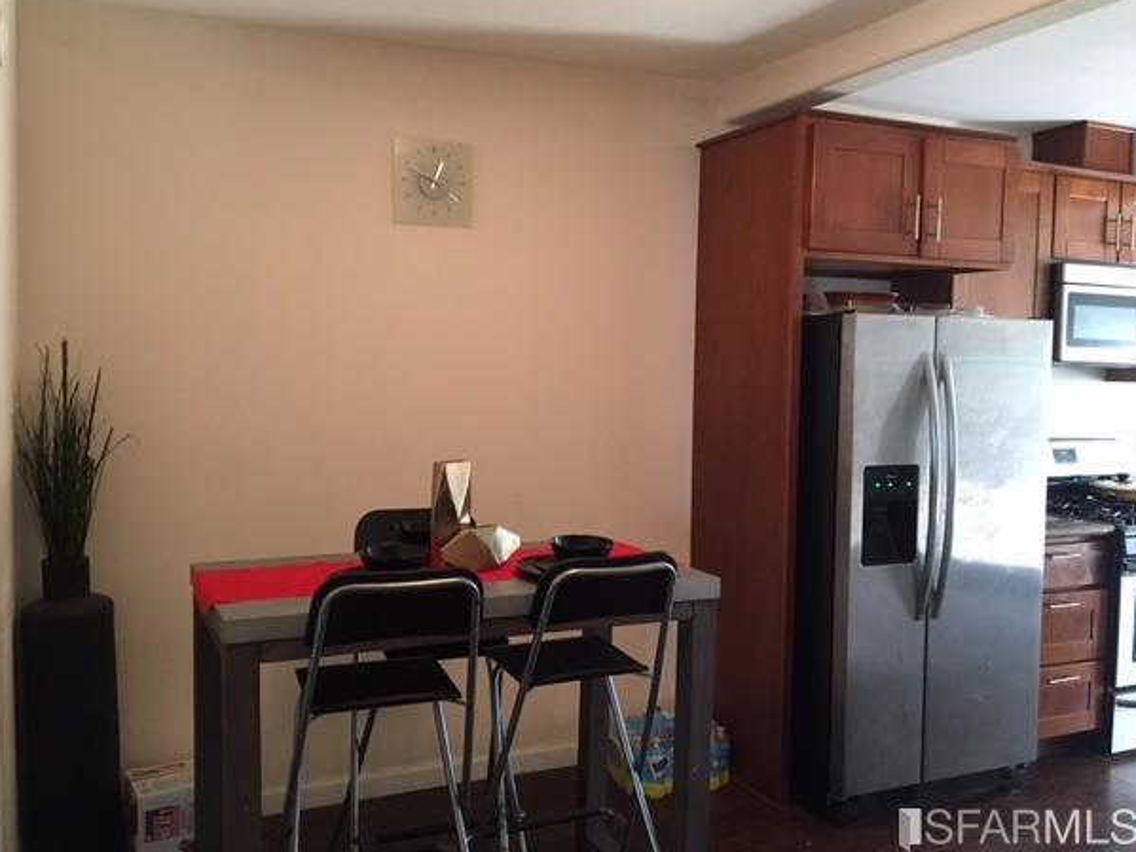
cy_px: 400
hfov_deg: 58.3
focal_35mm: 31
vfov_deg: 45.4
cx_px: 539
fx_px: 1017
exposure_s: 1/17
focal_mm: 4.15
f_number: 2.2
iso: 200
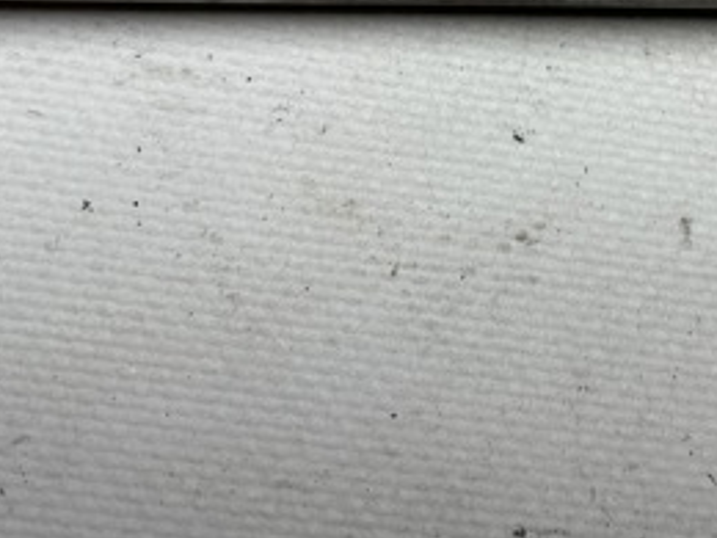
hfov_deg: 29.4
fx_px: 1326
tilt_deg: -73.3
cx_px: 601
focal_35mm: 64
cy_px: -112
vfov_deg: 21.3
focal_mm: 5.7
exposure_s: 1/100
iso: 64
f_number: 1.5
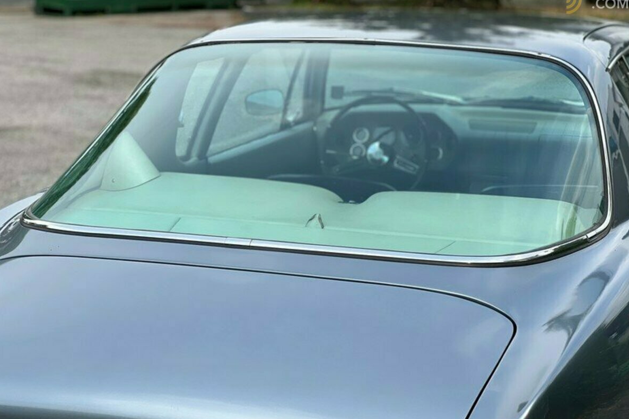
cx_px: 315
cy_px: 216
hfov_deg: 25.1
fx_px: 1415
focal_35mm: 81
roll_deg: -1.3
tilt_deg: -11.6
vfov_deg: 16.9
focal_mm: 9
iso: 32
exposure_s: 1/573
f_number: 2.8
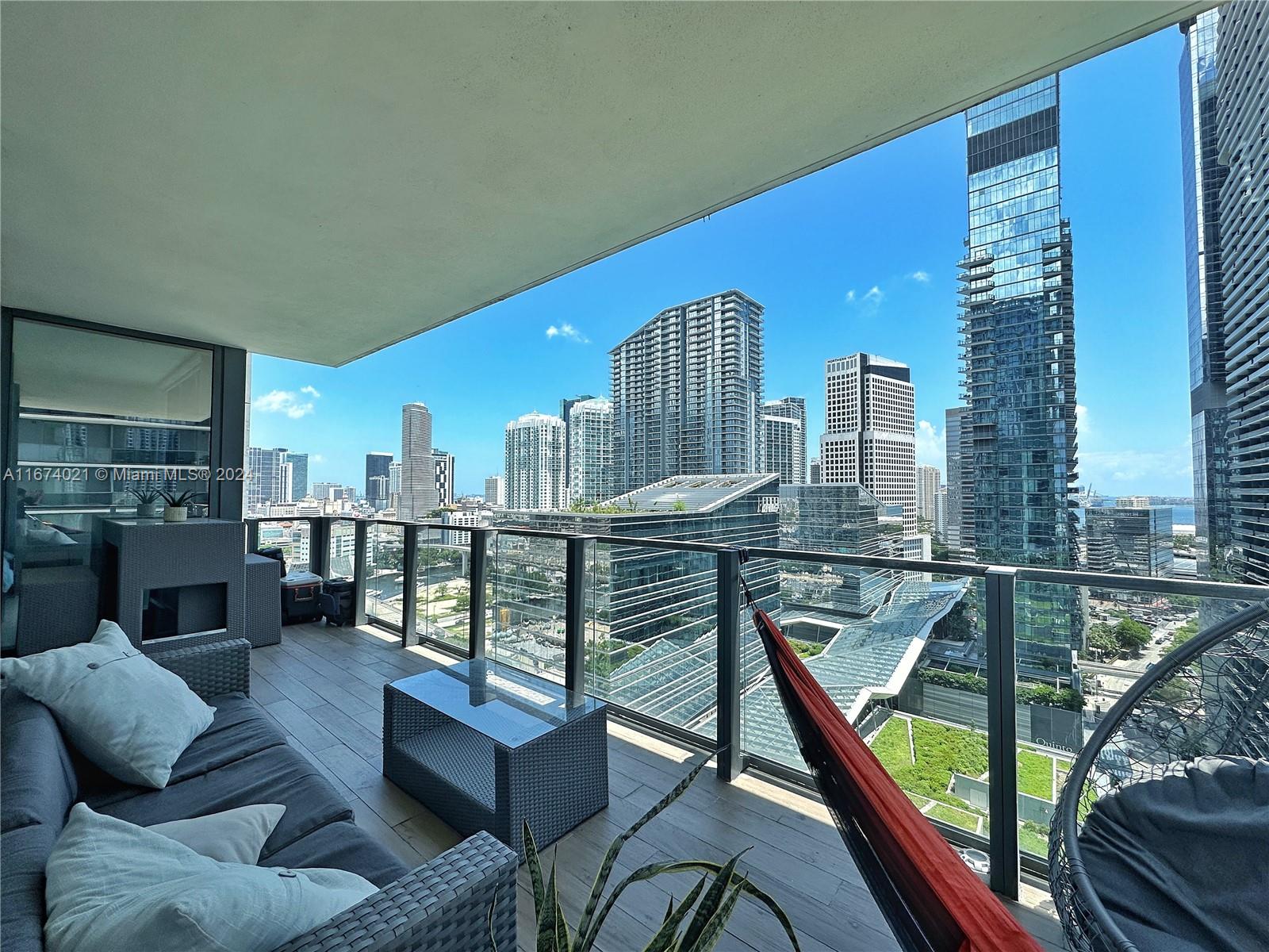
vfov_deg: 85.7
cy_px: 476
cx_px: 634
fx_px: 513
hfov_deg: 102.1
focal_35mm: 14
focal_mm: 2.22
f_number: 2.2
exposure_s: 1/1825
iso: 50
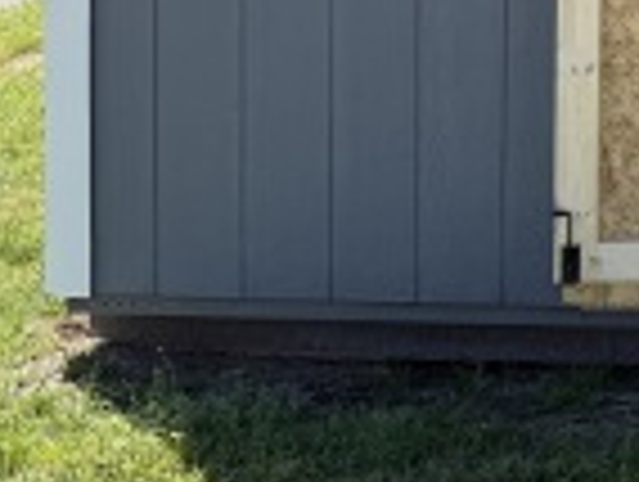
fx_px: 1997
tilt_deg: -2.9
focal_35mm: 108
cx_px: 1390
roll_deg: -2.1
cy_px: -189
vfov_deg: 13.2
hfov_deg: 14.2
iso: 100
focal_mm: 6.76
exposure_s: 1/2053
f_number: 1.78
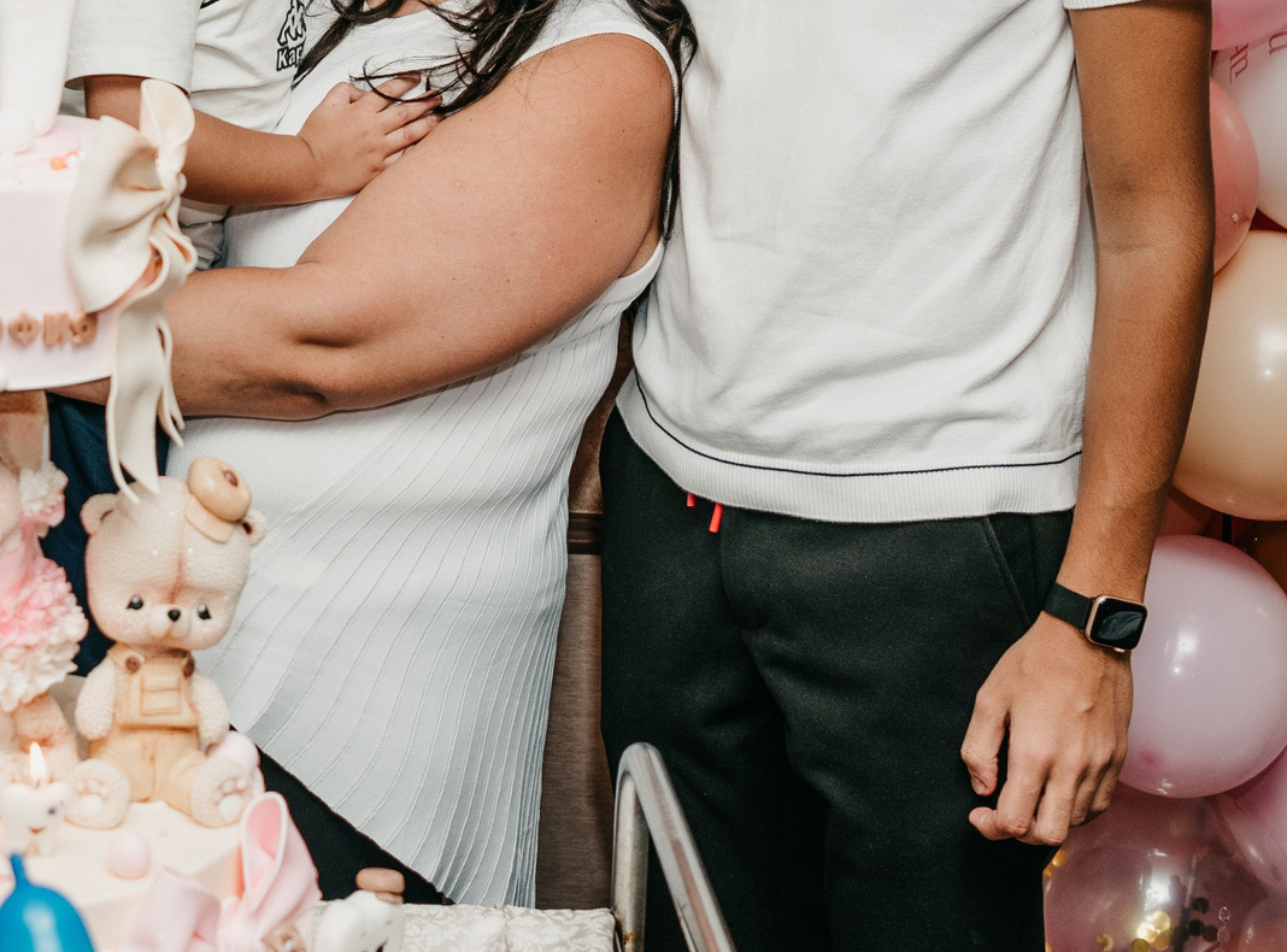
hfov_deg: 25.4
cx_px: 160
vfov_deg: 19.1
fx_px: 2775
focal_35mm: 75
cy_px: 78
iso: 160
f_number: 3.5
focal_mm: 26
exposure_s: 1/160
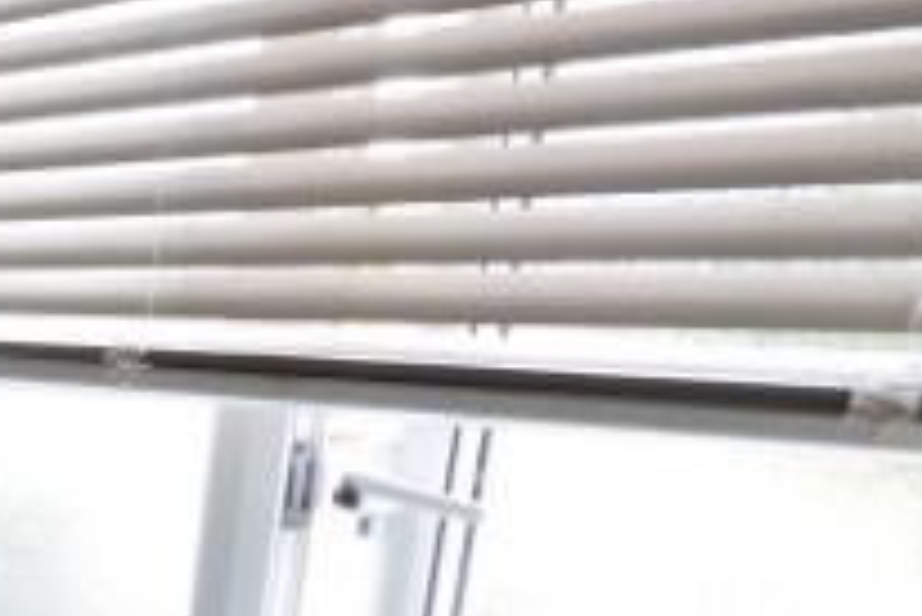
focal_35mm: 75
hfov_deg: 21.3
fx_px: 1922
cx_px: -567
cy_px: 1000
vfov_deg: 16.2
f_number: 8
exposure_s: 1/30
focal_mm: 10
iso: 400
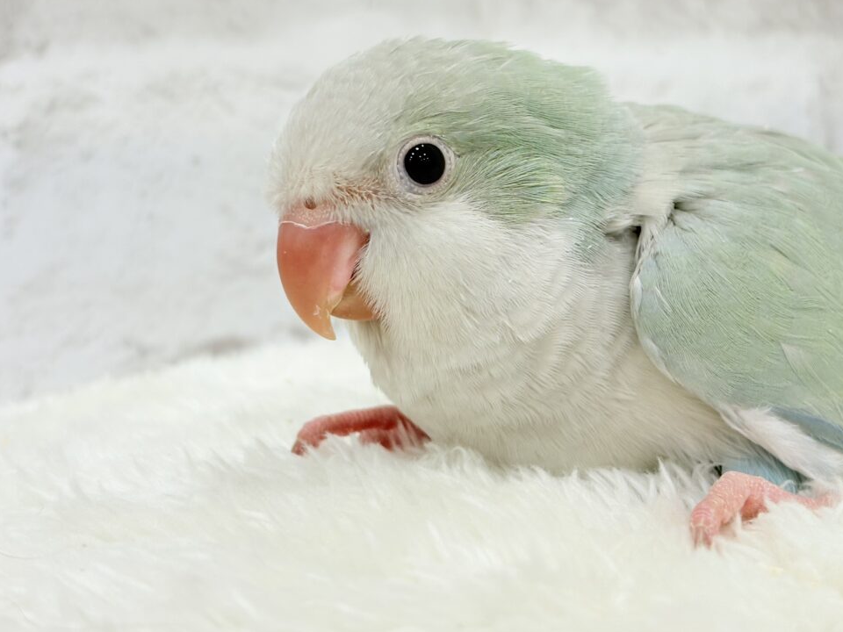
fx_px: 1583
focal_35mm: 65
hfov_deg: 29.8
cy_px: 258
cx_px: 495
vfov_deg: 22.6
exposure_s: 1/100
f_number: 1.6
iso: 64
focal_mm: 5.96
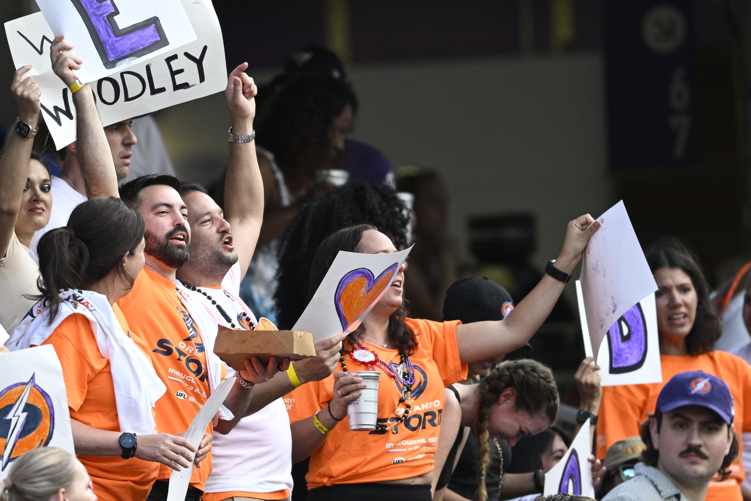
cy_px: 267
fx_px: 19146
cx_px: 199
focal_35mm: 918
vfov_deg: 1.5
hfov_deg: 2.2
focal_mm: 400
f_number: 2.8
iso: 1100
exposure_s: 1/1600
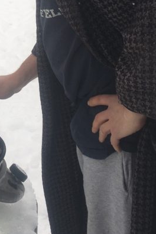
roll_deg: +0.2
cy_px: 34
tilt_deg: -12.4
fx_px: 507
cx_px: 14
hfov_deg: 17.2
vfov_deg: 25.4
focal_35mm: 78
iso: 25
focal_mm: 4.15
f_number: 2.2
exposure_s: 1/484
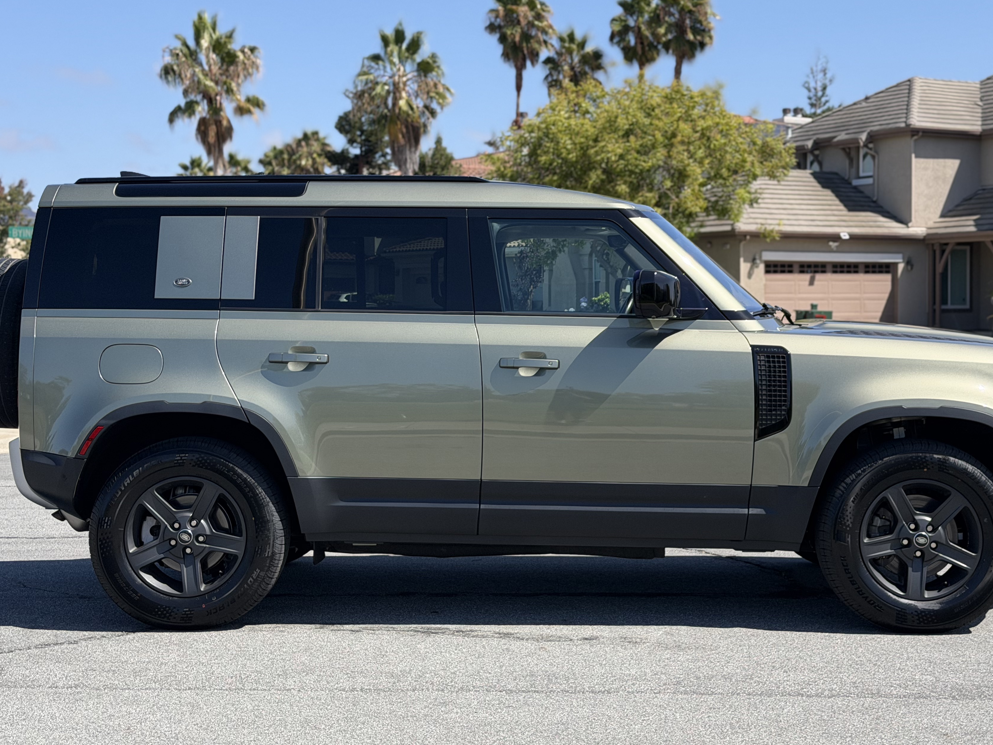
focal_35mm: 58
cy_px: 341
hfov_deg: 33.2
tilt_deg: -0.7
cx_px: 531
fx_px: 1664
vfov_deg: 25.2
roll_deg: -0.3
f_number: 1.78
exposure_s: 1/3378
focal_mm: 6.76
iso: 64
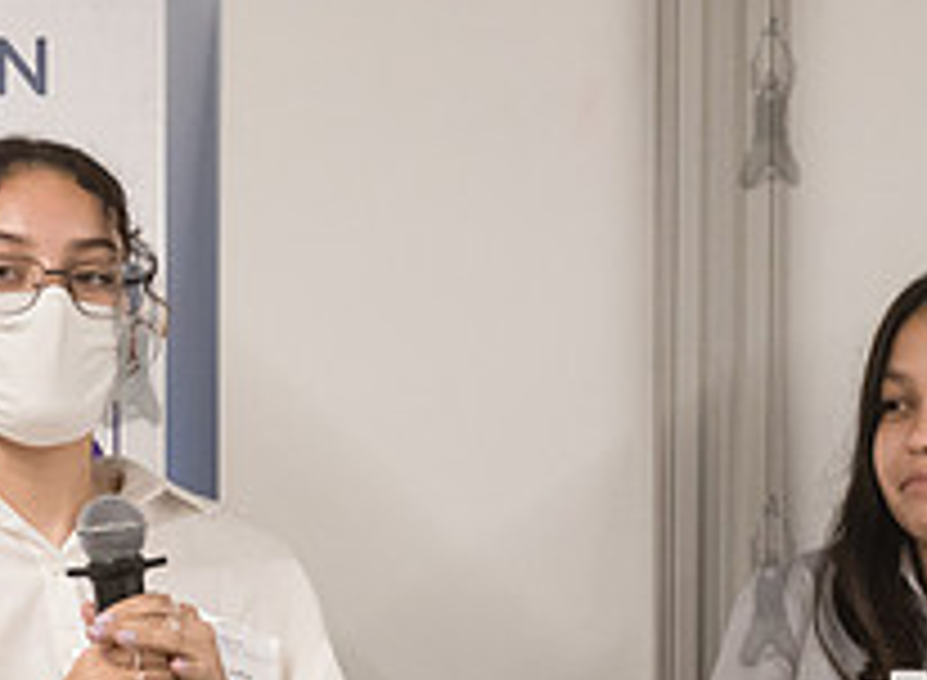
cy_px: 590
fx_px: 6959
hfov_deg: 7.6
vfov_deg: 5.6
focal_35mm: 262
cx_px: 525
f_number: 4
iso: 2500
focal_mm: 80
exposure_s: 1/250
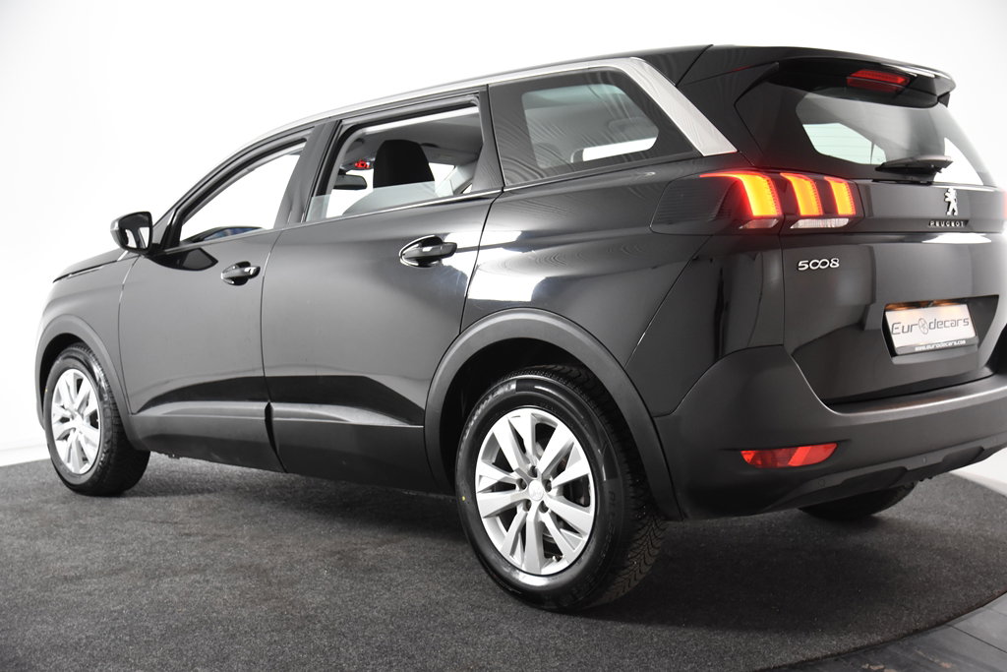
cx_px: 504
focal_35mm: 42
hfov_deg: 46.4
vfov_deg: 31.9
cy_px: 336
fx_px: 1175
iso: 1600
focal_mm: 28
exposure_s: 1/50
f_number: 3.5
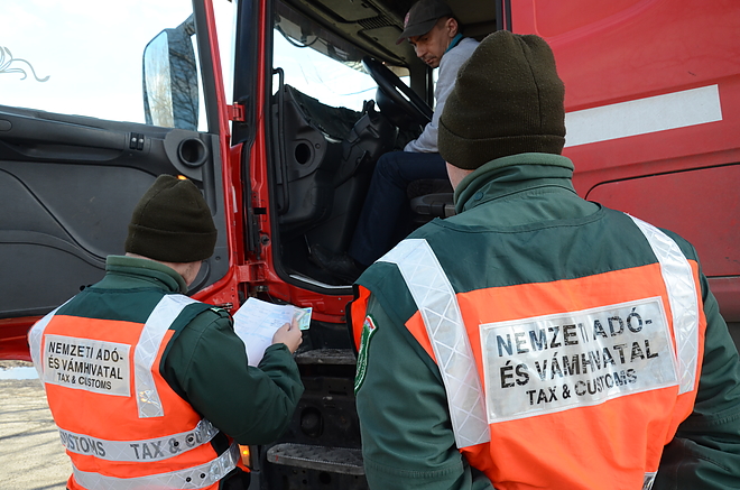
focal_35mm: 32
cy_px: 245
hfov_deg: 59.6
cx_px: 370
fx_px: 646
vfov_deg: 41.5
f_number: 6.7
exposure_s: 1/350
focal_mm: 21
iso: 500
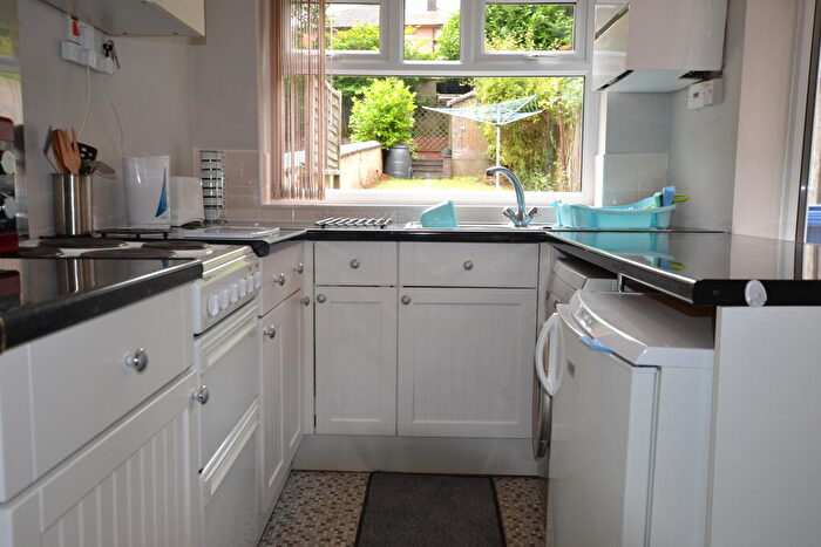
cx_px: 410
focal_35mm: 30
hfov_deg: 61.9
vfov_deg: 43.6
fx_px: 684
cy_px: 274
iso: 360
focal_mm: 20
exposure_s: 1/125
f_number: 4
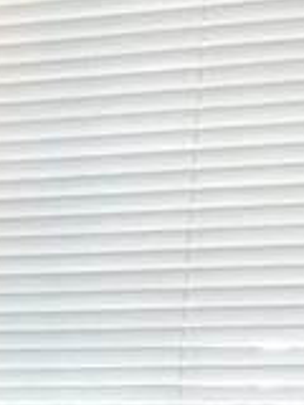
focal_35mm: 218
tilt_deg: -11.4
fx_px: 2553
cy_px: 1002
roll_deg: +0.7
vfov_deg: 8.3
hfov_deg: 6.2
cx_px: -664
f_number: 2.2
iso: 32
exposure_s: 1/15
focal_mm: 4.15
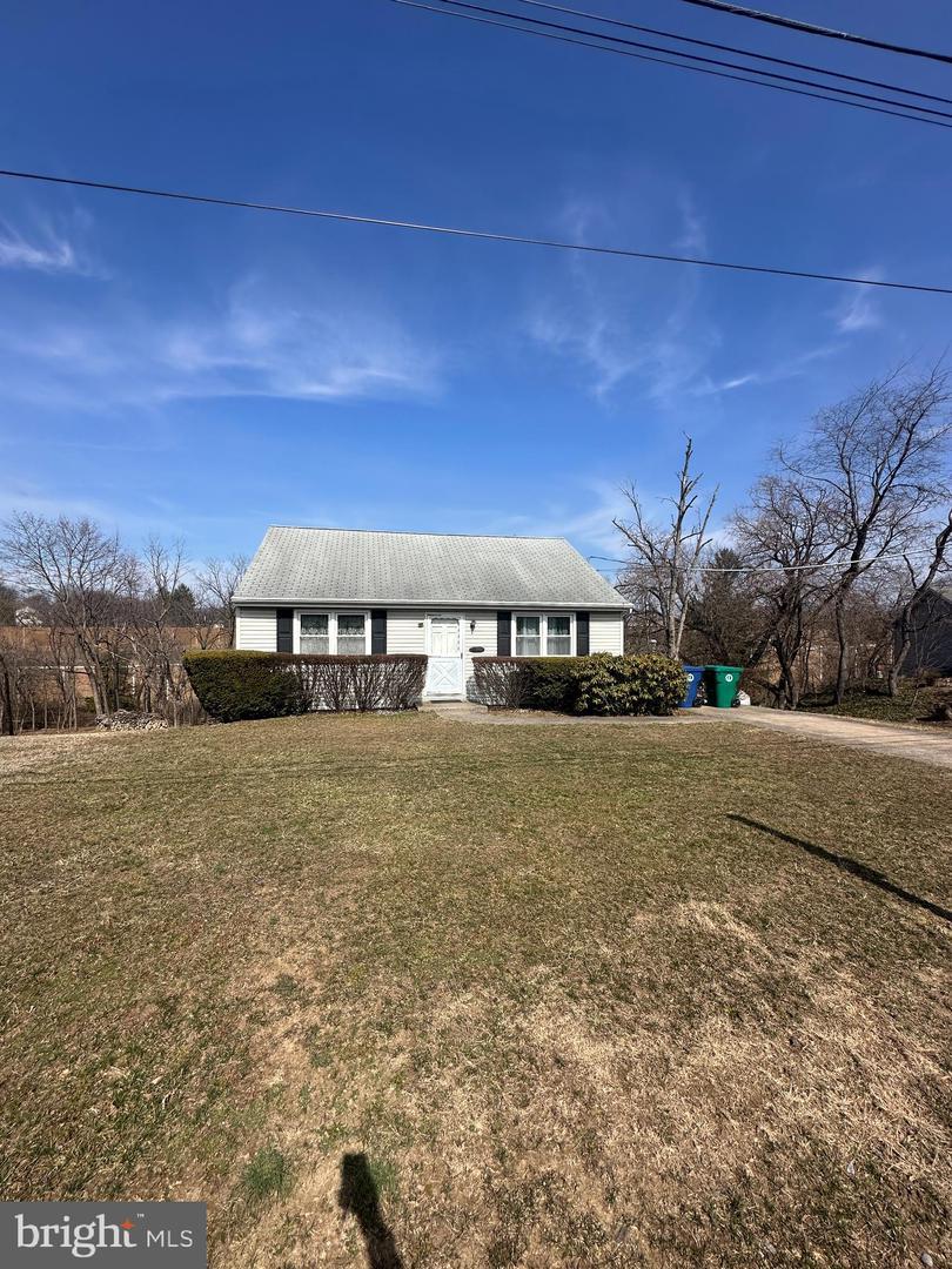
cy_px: 634
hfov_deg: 85.7
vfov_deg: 102.1
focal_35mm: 14
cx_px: 476
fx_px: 513
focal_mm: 2.22
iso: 50
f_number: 2.2
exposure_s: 1/2747
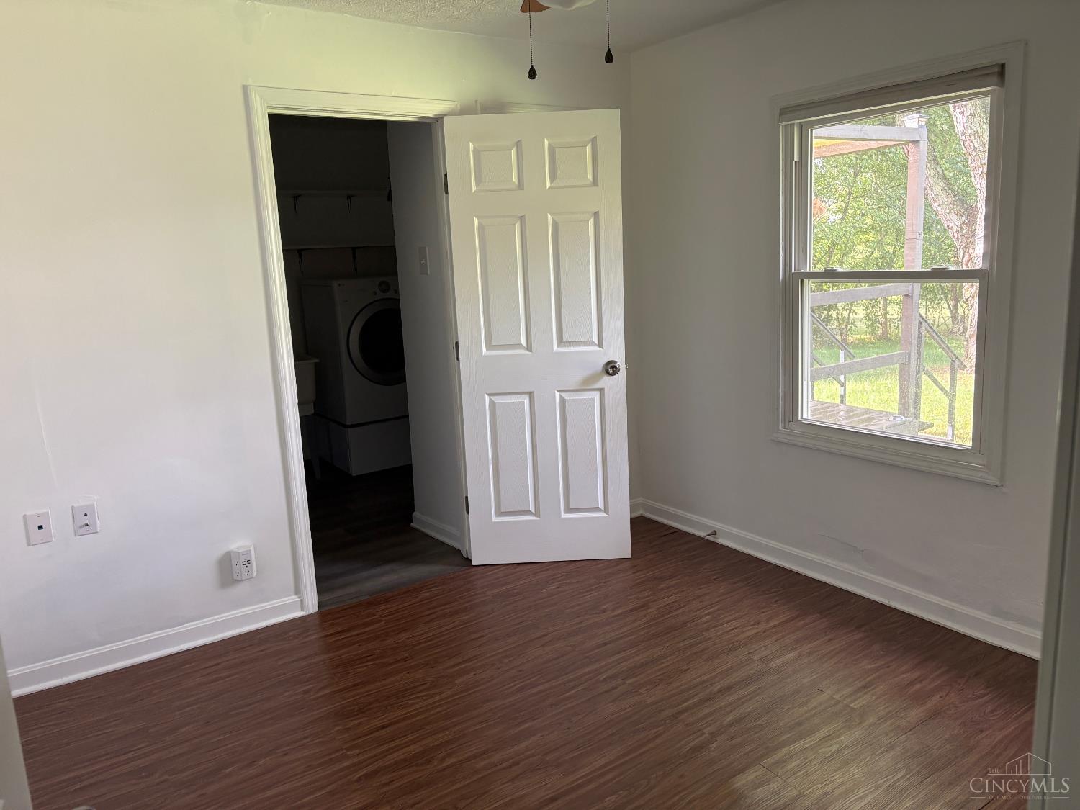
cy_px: 405
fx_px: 811
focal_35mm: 26
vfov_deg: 53.1
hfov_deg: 67.3
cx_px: 540
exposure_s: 1/60
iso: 125
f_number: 1.6
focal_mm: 5.96
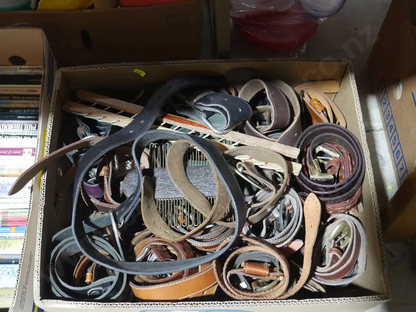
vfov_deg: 32.9
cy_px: 156
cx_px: 208
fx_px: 529
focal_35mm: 44
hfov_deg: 42.9
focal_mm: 22
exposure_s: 1/60
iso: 2000
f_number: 4.7
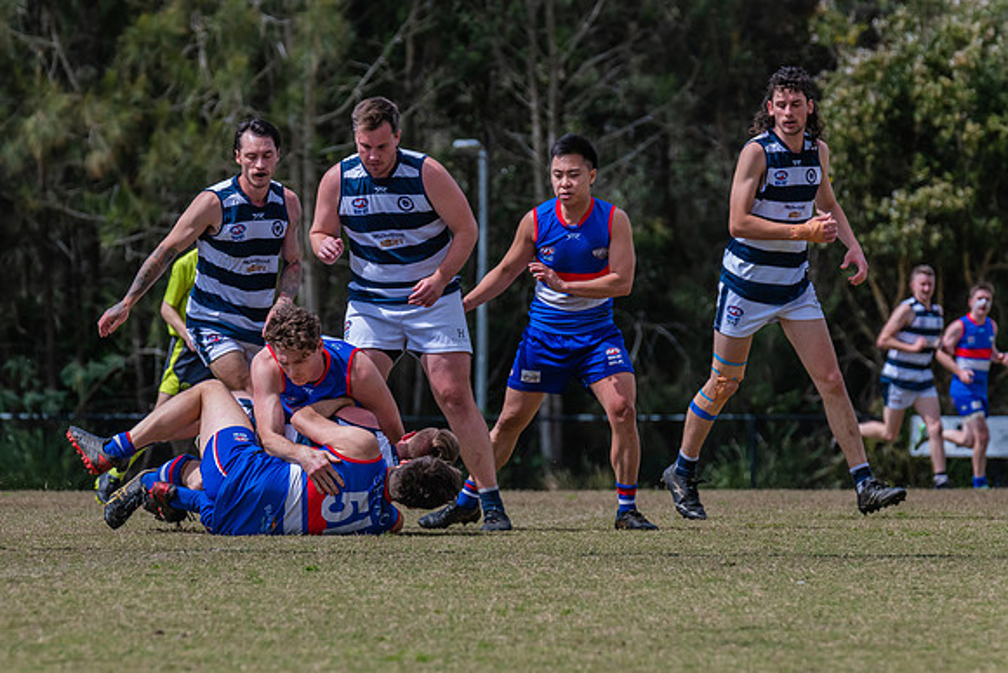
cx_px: 429
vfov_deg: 3.7
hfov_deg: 5.6
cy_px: 386
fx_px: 10356
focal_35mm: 370
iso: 800
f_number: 8
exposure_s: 1/1600
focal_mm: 310
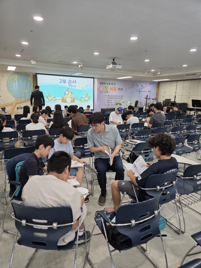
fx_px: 178
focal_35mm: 23
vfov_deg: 73.9
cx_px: 100
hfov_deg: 58.9
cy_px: 134
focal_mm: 5.4
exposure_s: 1/120
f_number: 1.8
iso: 160
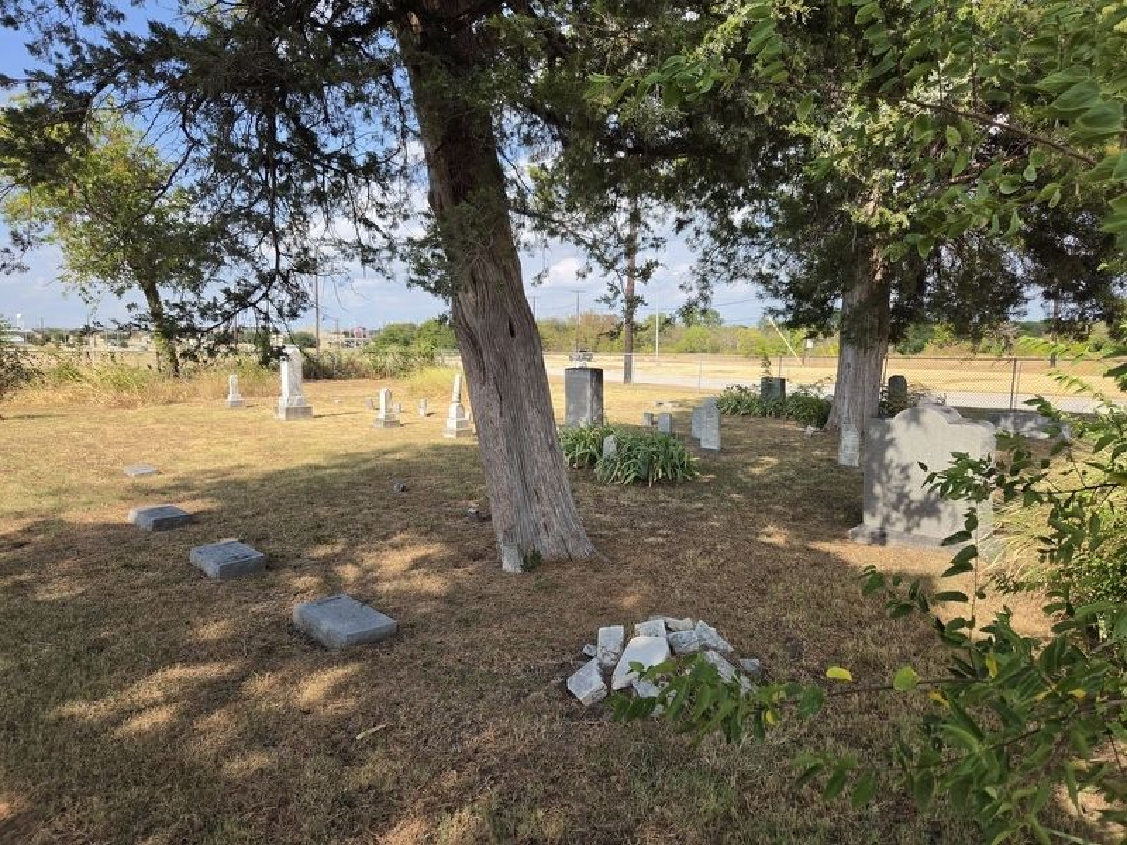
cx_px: 564
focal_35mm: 23
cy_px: 422
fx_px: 749
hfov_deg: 73.9
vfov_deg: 58.9
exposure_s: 1/2715
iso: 80
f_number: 1.8
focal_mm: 5.4
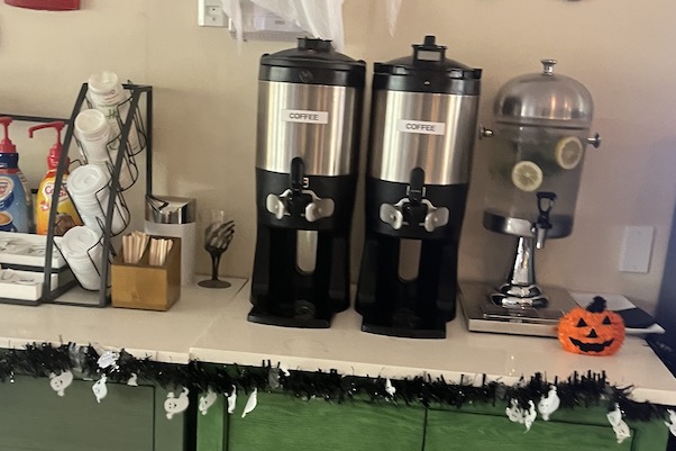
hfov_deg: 42.8
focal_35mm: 46
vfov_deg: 28.8
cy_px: 336
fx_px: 863
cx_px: 334
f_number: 1.6
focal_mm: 5.1
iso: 320
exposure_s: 1/60
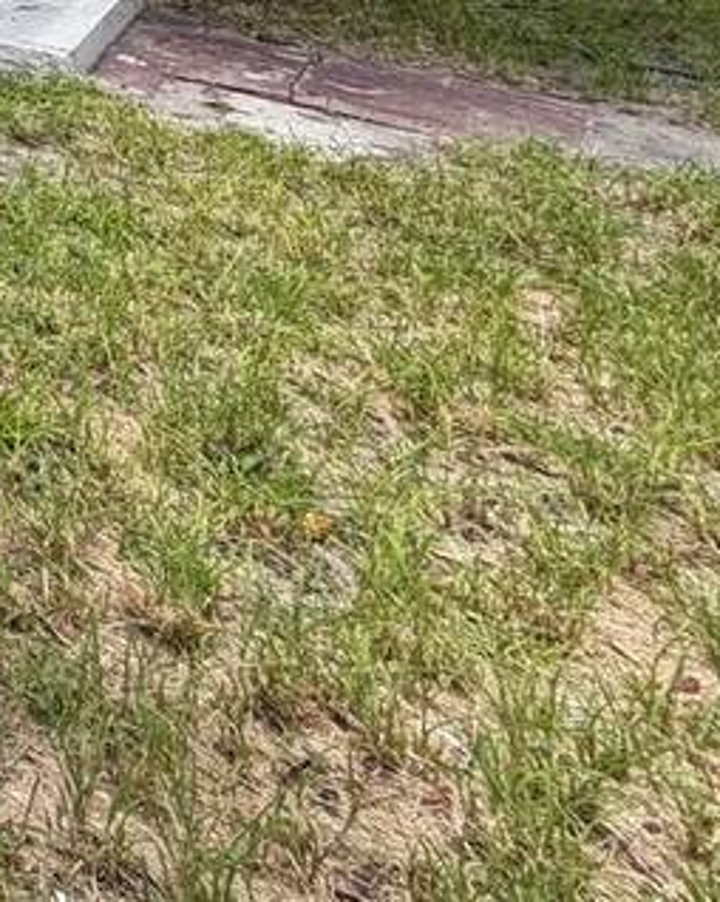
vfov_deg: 26.2
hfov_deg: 14.9
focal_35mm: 55
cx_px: -1032
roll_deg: -1.9
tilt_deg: -0.4
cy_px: -408
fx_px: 1466
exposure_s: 1/779
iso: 32
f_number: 2.2
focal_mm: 2.22
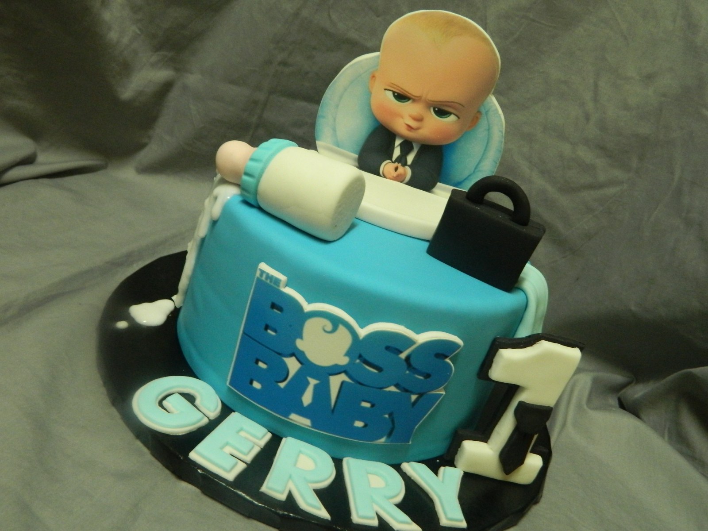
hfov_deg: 58.4
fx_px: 634
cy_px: 266
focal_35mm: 31
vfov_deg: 45.4
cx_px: 354
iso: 400
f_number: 3.2
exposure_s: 1/15
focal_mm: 5.6
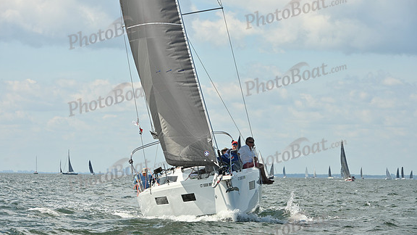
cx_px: 208
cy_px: 125
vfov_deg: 7.9
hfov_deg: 14.1
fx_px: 1692
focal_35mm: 153
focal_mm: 145
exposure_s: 1/1250
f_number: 9
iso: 250
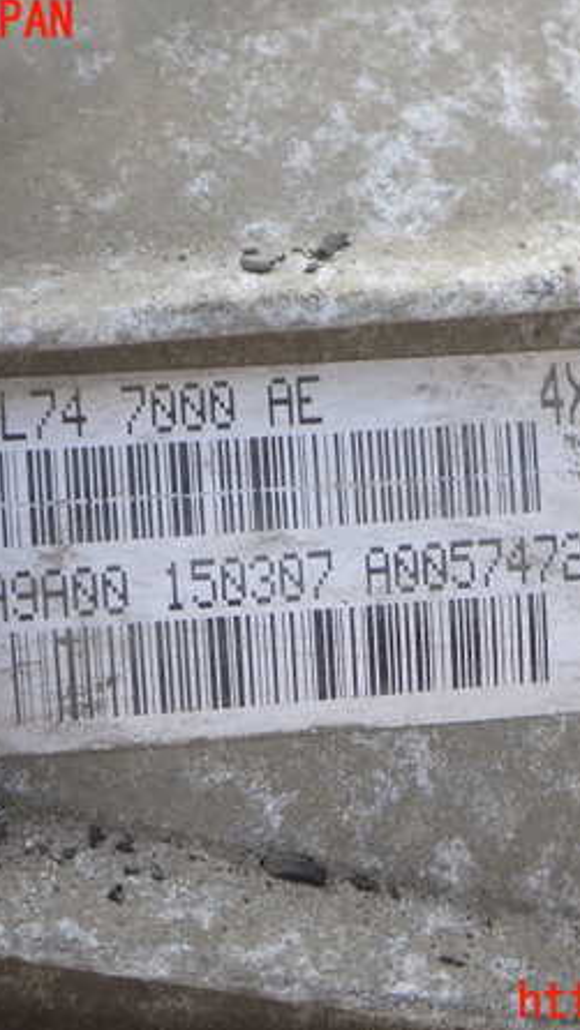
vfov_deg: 46.4
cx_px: 347
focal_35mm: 44
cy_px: 513
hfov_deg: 27.1
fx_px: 1203
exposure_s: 1/200
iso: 100
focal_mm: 5.4
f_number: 2.3
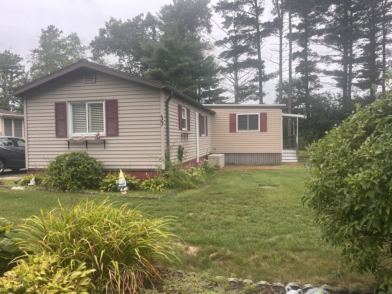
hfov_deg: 67.3
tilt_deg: -1.4
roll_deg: +1.2
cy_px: 147
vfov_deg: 53.1
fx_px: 294
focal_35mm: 26
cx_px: 196
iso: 50
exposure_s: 1/555
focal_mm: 5.1
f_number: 1.6
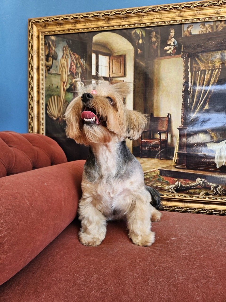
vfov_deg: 73.9
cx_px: 113
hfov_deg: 58.9
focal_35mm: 23
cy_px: 151
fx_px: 200
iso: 125
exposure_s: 1/359
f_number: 1.8
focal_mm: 5.4
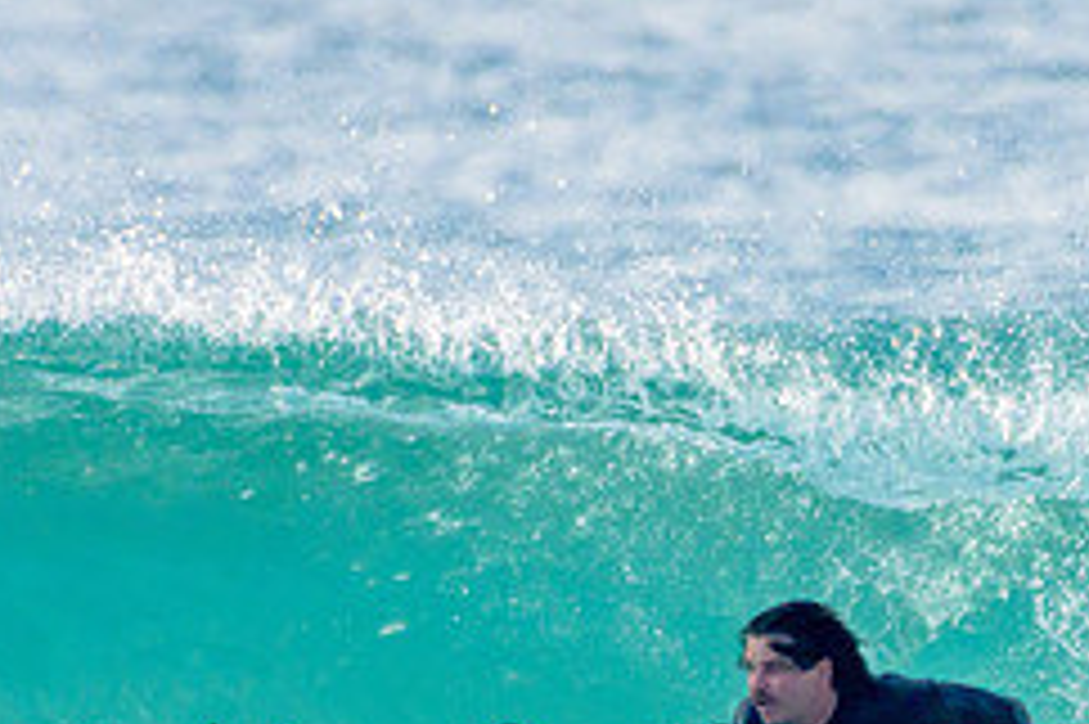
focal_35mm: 2401
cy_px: 758
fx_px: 72578
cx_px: 670
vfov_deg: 0.6
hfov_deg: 0.9
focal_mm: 1000
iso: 1400
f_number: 11
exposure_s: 1/2000
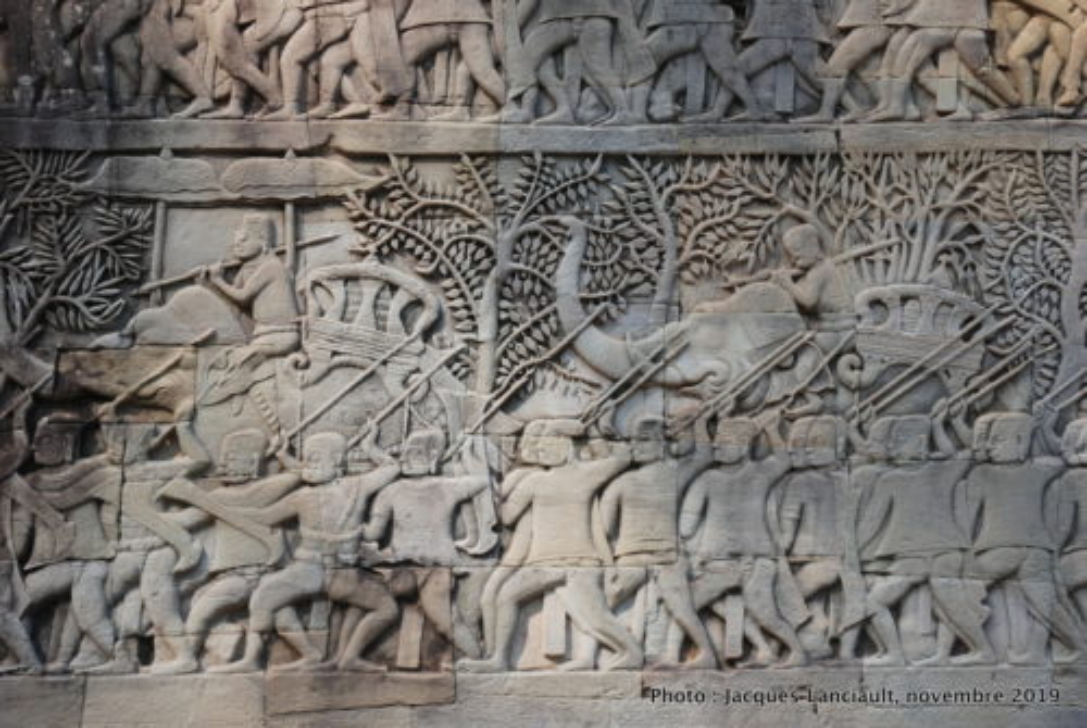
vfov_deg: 23.9
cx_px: 544
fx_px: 1724
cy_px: 364
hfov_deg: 35.0
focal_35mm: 57
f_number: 5.6
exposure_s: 1/125
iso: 200
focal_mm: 38
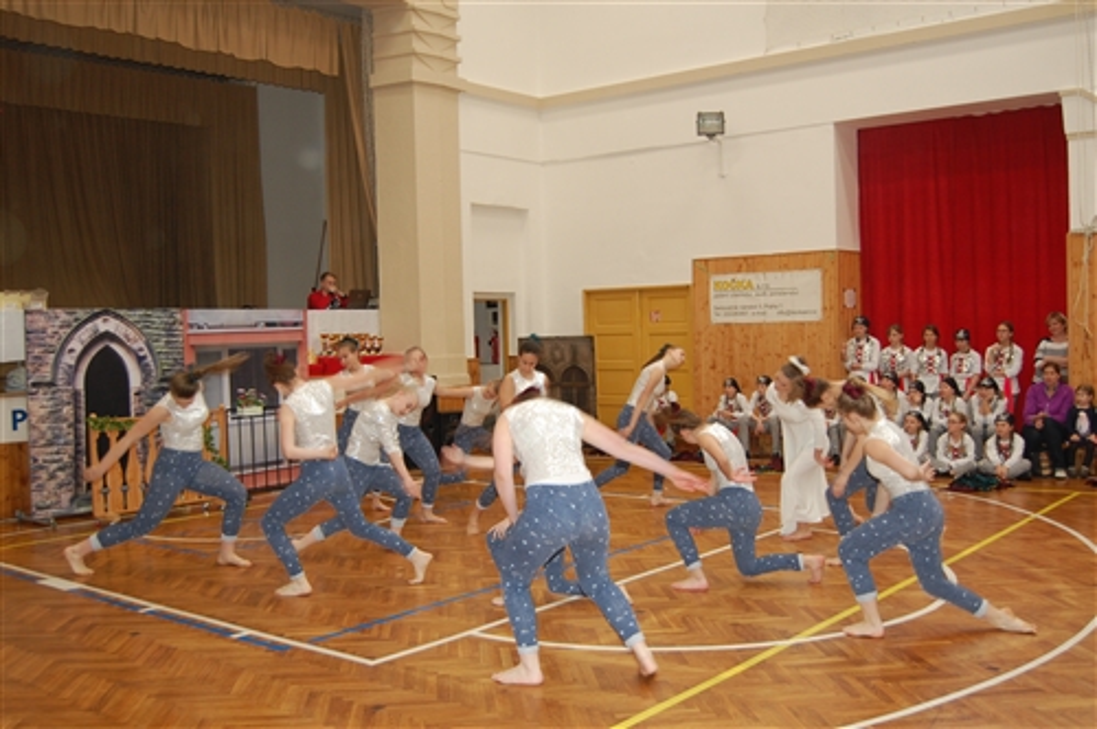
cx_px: 548
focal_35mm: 36
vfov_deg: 36.8
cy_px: 364
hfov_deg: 53.2
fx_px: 1096
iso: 500
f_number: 4
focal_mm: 24
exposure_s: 1/60
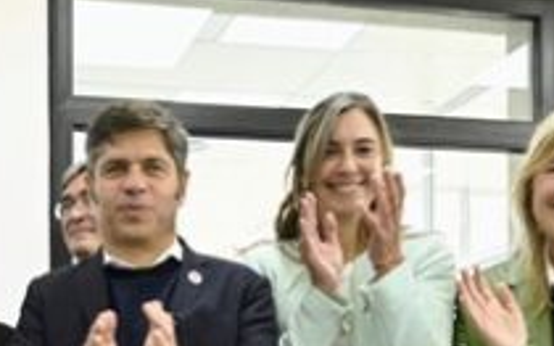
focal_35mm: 56
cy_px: 581
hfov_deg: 35.4
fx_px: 845
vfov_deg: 19.0
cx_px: 132
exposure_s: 1/250
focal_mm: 15
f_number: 3.2
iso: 800
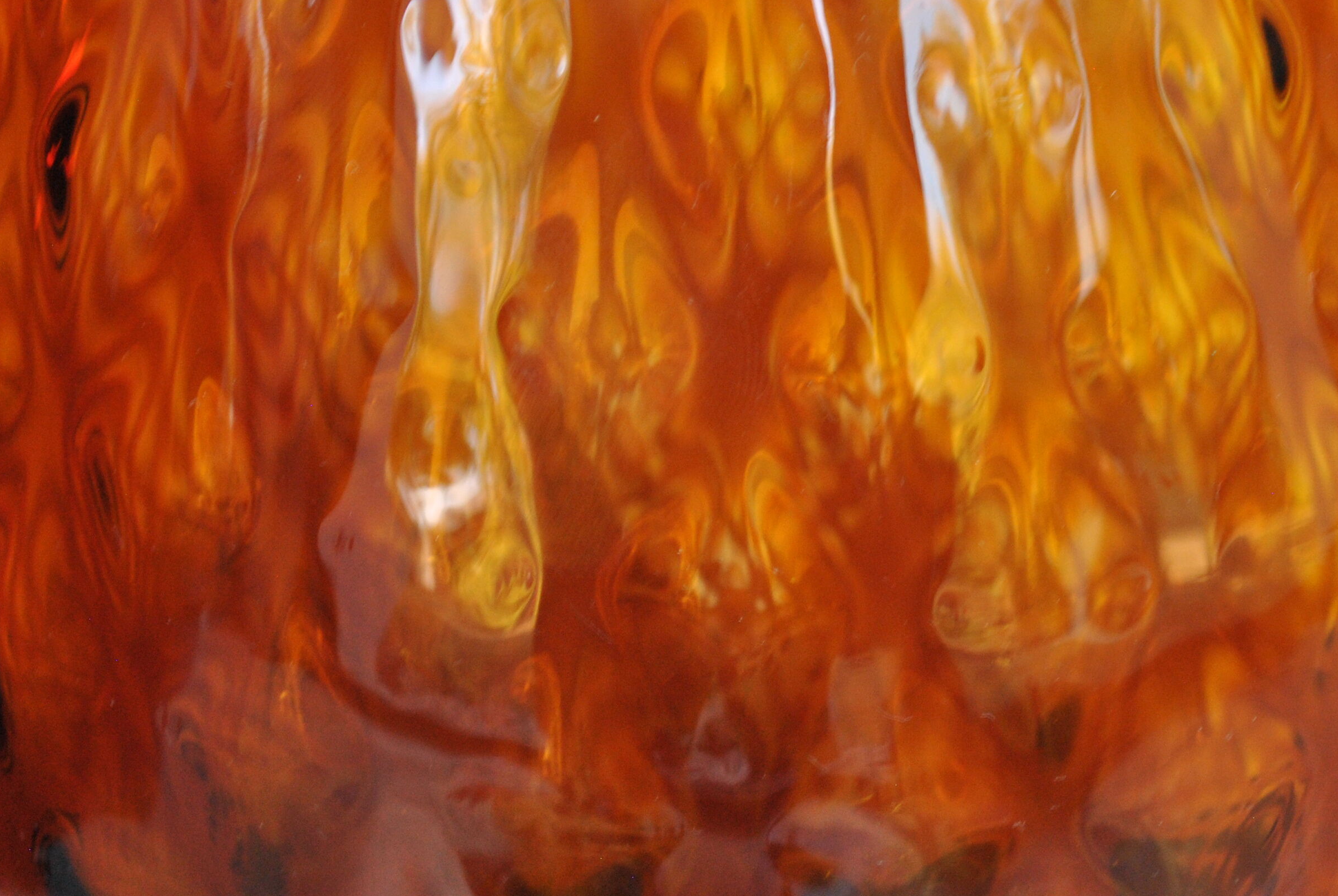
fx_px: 4942
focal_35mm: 133
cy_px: 320
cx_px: 958
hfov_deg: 15.4
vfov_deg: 10.3
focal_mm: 55
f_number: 5.6
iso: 450
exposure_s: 1/30
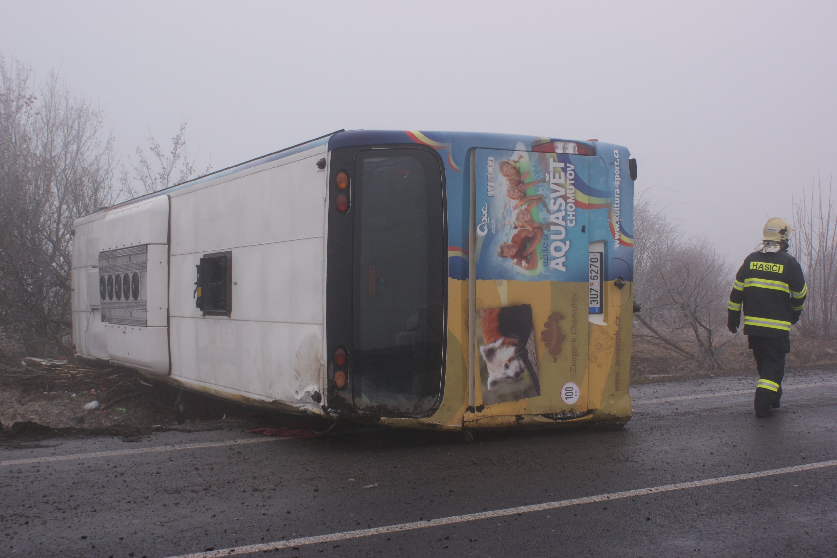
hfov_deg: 37.9
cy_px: 279
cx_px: 418
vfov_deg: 25.8
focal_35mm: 52
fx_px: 1221
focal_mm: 35
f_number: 10
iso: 100
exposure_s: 1/100
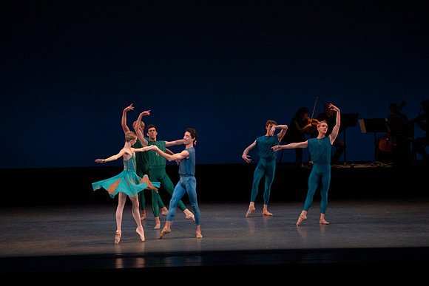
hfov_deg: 11.1
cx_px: 214
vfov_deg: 7.4
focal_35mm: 185
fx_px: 2205
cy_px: 143
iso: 8000
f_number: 7.1
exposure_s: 1/400
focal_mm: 185
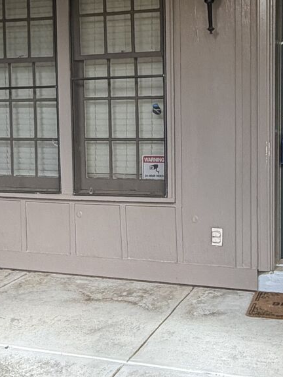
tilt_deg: -4.6
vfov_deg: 34.3
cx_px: 171
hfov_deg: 26.0
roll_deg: +0.7
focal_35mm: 56
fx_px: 610
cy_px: 157
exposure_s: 1/121
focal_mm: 2.22
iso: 100
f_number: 2.2
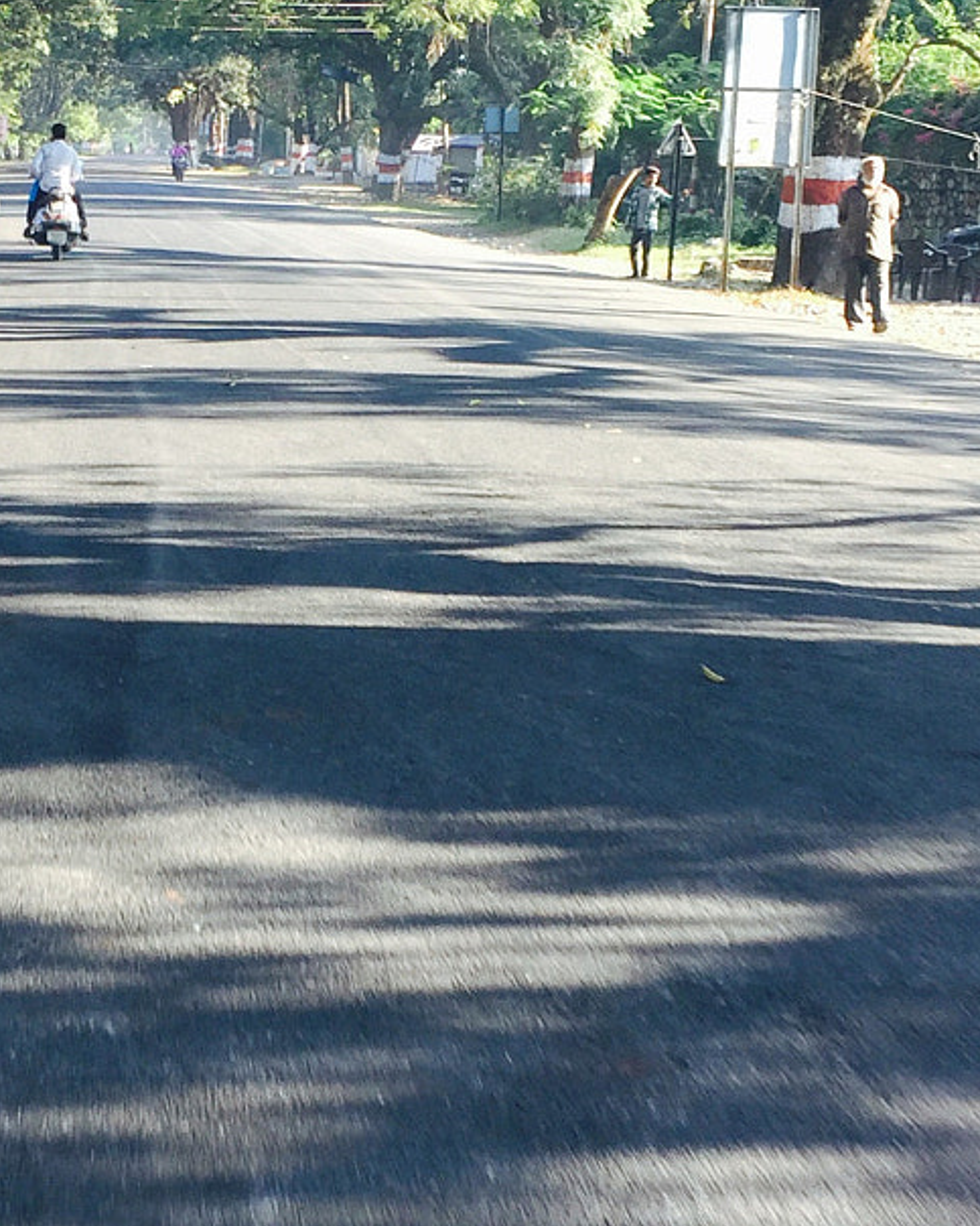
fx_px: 2720
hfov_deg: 20.1
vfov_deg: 25.4
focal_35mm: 75
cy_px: 706
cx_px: 156
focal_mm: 4.15
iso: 32
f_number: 2.2
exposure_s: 1/150
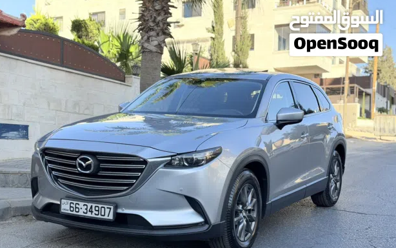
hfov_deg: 38.2
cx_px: 192
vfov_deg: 24.4
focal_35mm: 53
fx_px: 572
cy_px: 149
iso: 100
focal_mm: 6.76
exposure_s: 1/1513
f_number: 1.78
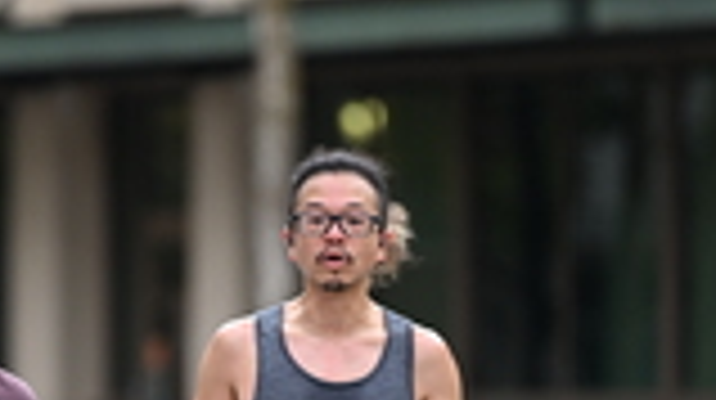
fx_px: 13748
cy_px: 391
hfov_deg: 3.0
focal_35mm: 725
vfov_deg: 1.7
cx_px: 187
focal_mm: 200
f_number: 2.8
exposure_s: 1/2000
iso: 640
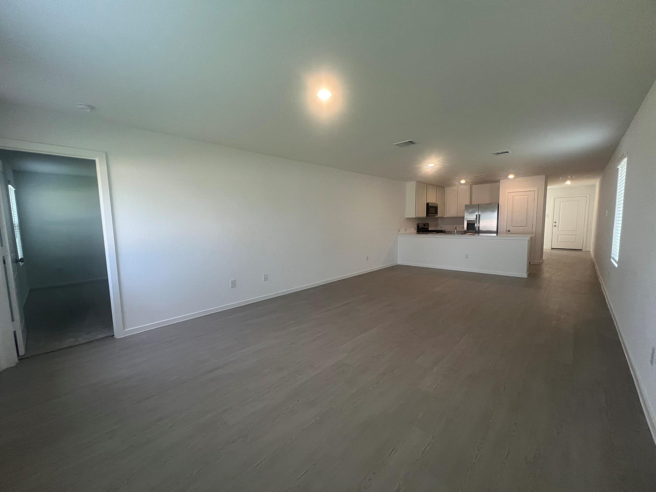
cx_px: 328
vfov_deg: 89.9
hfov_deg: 106.2
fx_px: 246
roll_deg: +1.4
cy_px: 246
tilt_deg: -6.3
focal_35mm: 13
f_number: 1.8
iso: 100
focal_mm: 1.57
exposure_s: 1/99
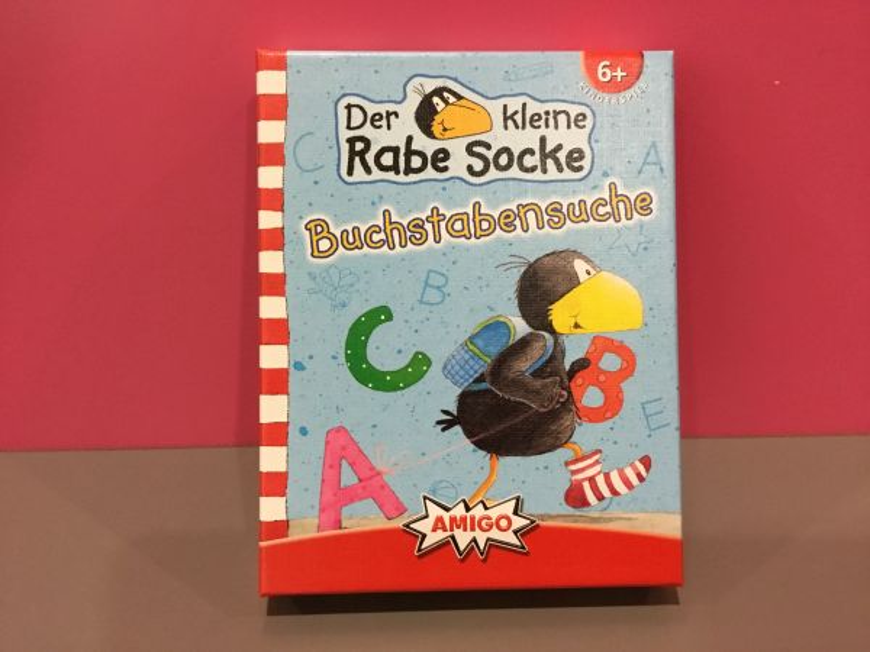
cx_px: 435
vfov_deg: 45.4
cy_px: 326
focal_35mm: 31
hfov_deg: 58.4
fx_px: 779
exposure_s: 1/25
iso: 200
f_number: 2.4
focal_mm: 3.3
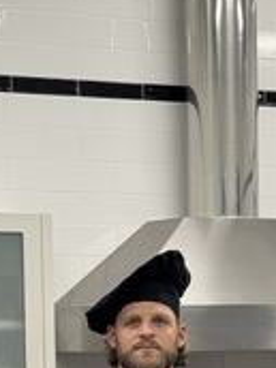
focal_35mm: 167
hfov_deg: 8.9
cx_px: 227
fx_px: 1775
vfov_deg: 11.6
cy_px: 456
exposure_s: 1/60
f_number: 1.78
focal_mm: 6.76
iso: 64
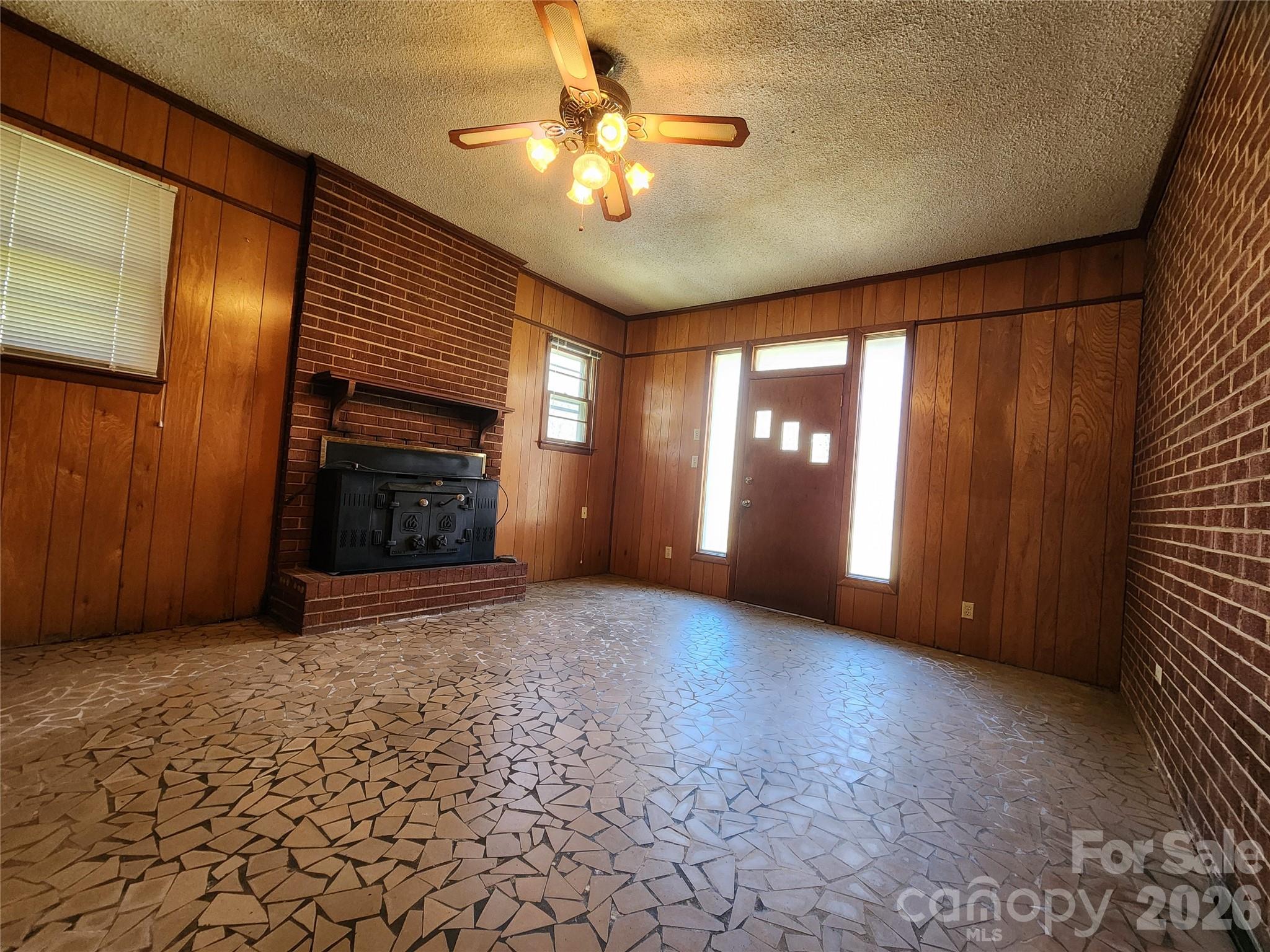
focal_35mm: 13
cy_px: 476
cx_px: 635
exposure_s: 1/60
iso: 400
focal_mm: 2.2
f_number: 2.2
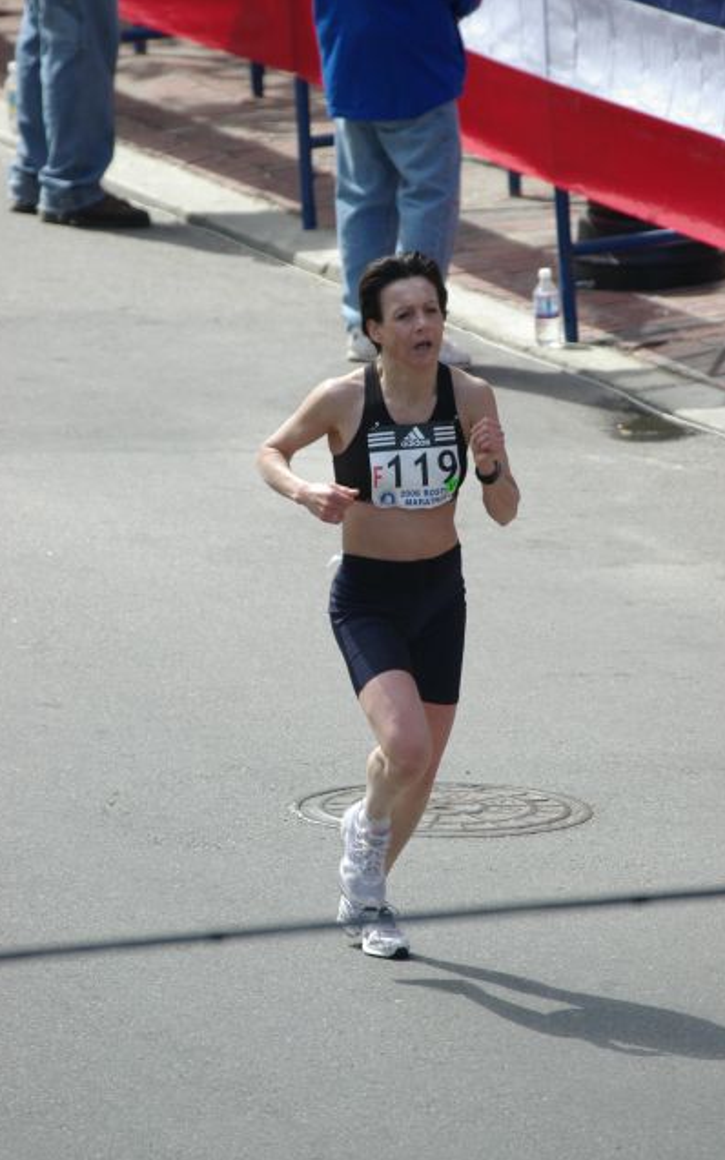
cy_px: 579
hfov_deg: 2.4
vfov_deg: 3.8
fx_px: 17486
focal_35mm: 553
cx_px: 347
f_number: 7.1
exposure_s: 1/500
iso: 400
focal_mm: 360
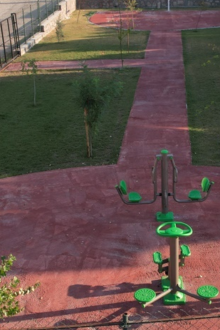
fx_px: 522
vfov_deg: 35.0
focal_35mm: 57
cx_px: 153
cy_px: 158
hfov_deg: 23.6
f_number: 2.8
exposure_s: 1/800
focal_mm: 8.38
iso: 100
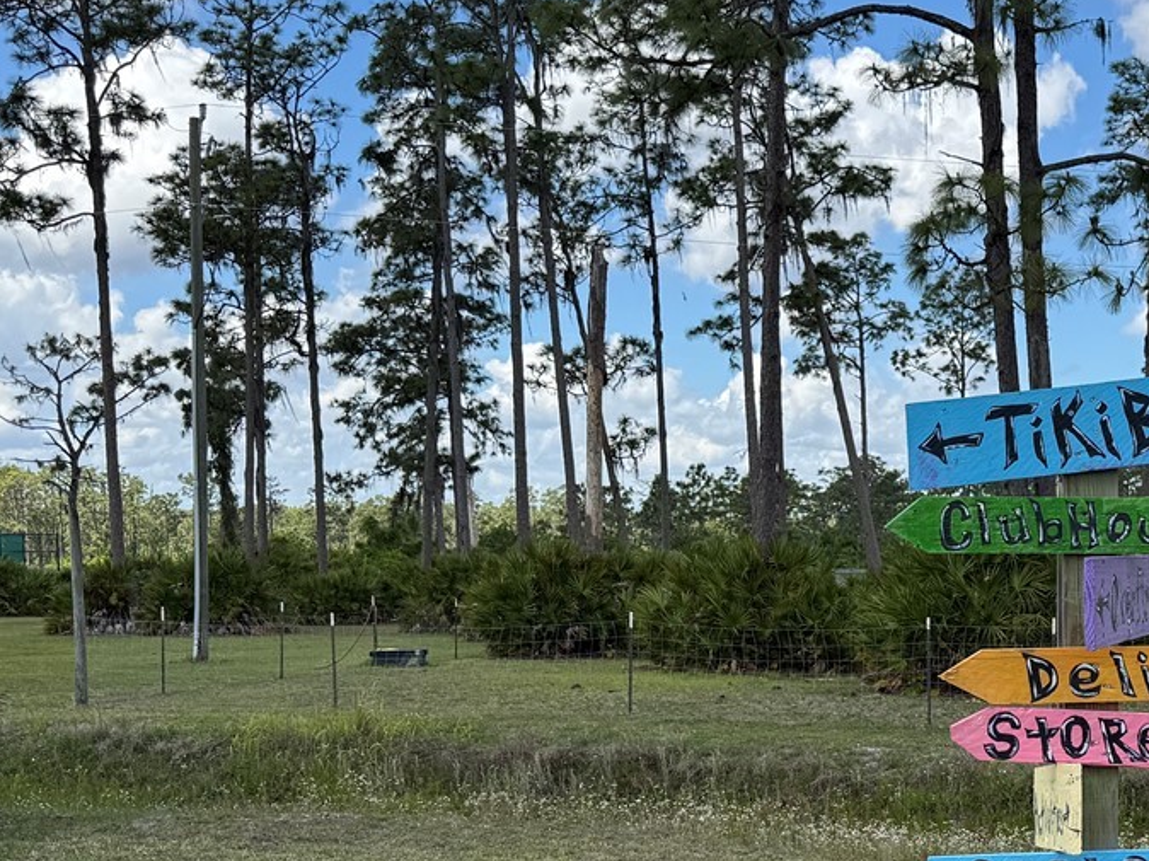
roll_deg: +0.5
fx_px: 1891
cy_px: 713
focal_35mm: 57
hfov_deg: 32.0
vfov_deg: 25.1
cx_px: 1050
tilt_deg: -5.9
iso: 80
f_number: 1.78
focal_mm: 6.76
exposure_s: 1/2833
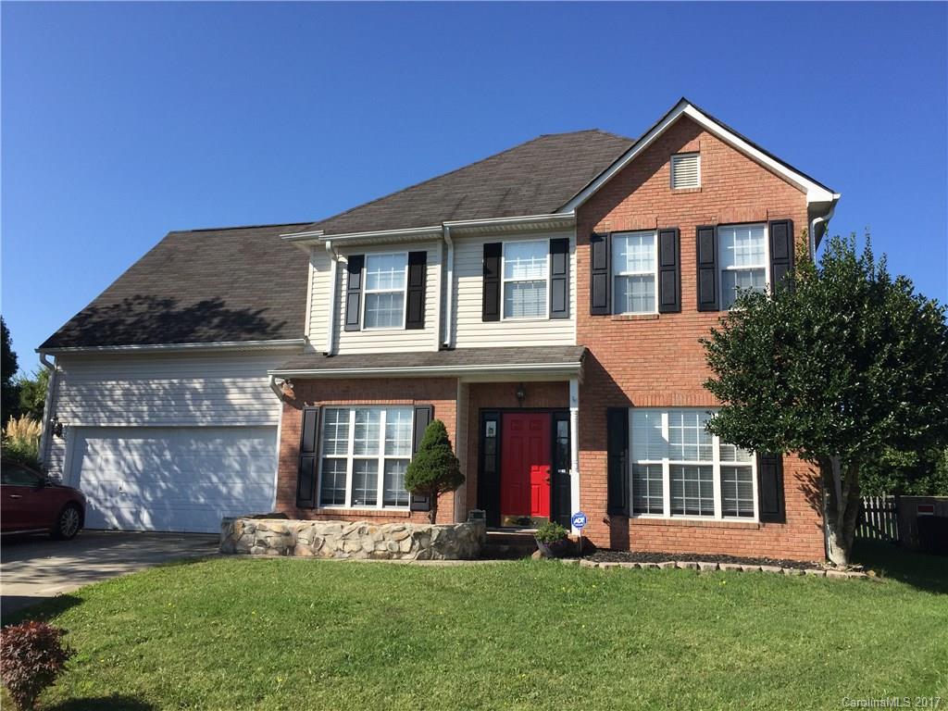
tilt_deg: +10.7
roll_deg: -1.7
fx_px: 794
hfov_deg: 61.7
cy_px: 356
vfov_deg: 48.2
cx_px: 474
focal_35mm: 29
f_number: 2.2
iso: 32
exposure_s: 1/1647
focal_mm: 4.15
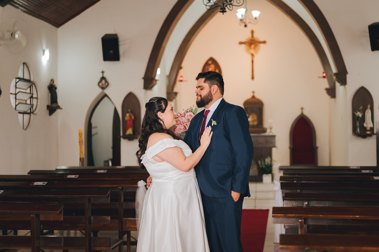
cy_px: 126
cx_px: 202
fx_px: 562
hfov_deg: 37.2
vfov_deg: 25.3
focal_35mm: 53
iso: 800
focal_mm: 50
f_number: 1.8
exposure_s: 1/320
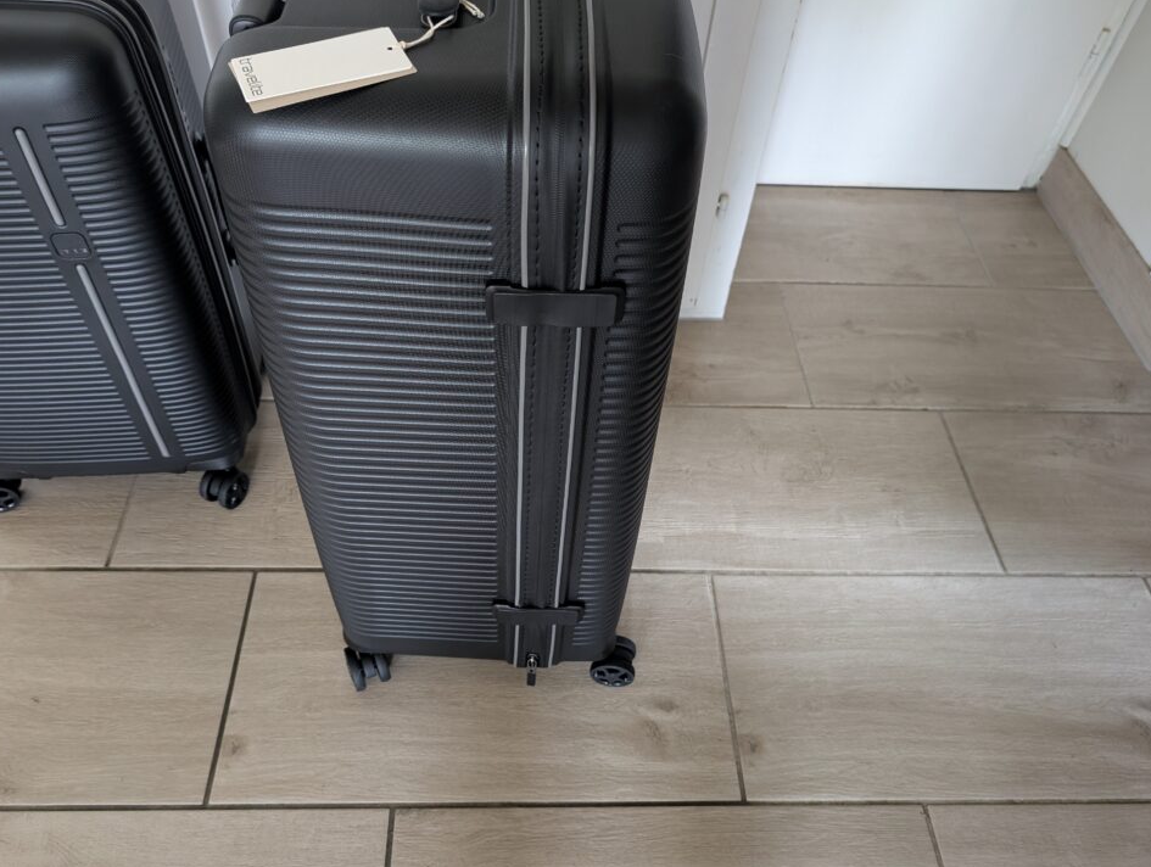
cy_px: 445
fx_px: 866
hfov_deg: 67.2
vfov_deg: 53.2
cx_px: 555
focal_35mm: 26
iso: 555
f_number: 1.68
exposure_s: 1/26.2
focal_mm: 6.9
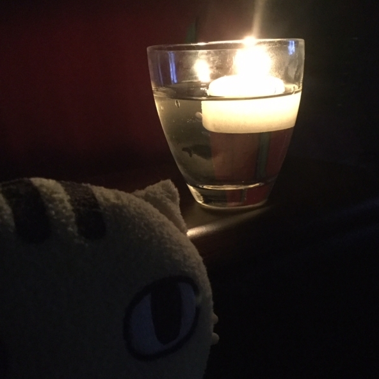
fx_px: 458
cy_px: 190
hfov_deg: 44.7
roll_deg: -0.8
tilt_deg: -16.2
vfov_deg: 44.9
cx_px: 224
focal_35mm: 37
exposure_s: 1/15
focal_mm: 3.3
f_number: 2.4
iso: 800
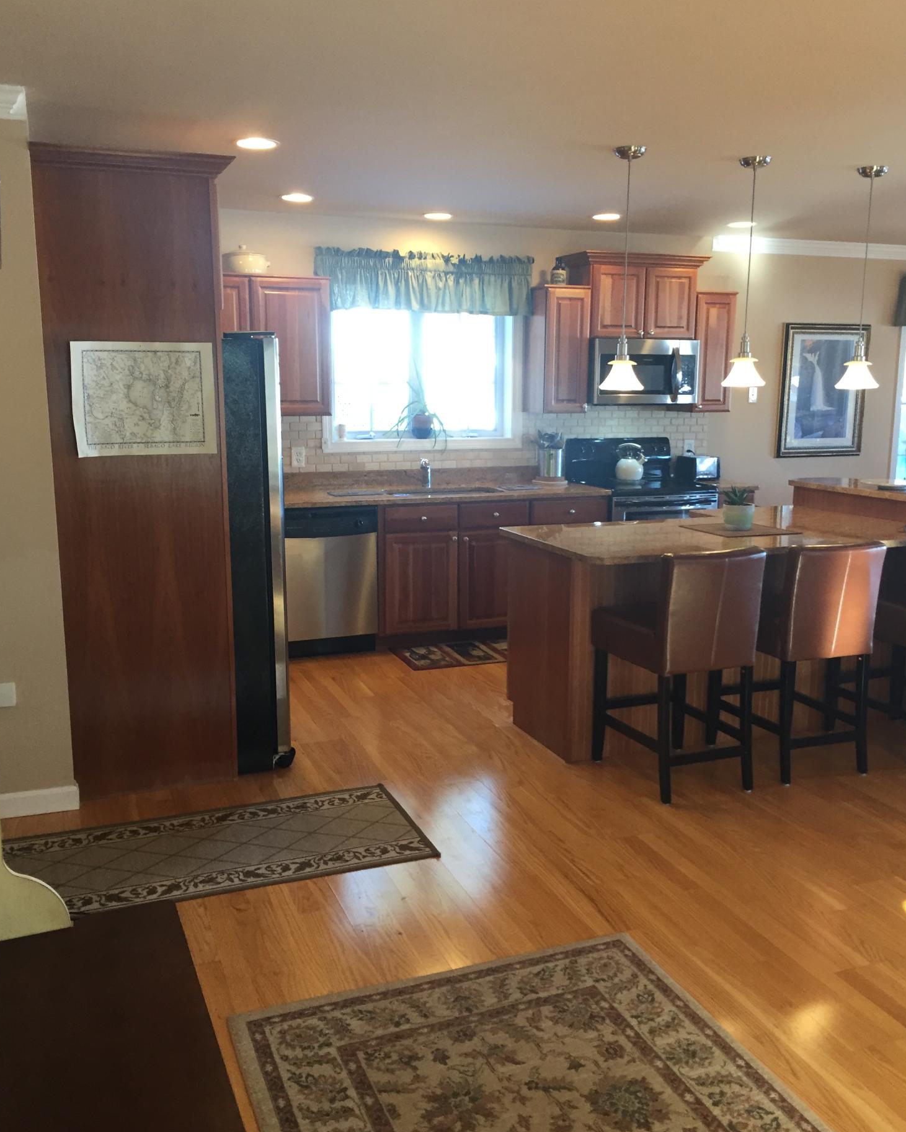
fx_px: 1039
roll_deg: -2.3
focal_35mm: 31
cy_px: 567
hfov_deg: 47.1
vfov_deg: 57.2
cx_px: 446
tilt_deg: -6.7
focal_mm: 4.15
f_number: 2.2
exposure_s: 1/30
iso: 50
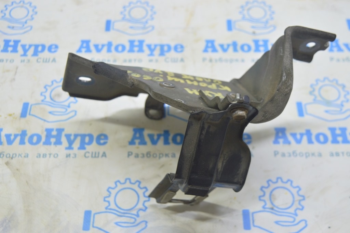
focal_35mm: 48
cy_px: 116
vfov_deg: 28.0
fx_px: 466
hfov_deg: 41.1
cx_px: 175
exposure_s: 1/20
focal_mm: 32
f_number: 5.6
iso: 400
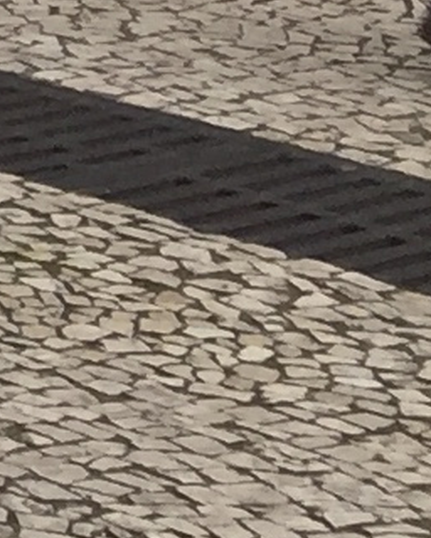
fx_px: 4608
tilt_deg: -4.8
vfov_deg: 6.4
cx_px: -2285
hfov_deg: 4.1
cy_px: -709
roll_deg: -0.7
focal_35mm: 289
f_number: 2.2
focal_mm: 4.15
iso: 32
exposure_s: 1/465
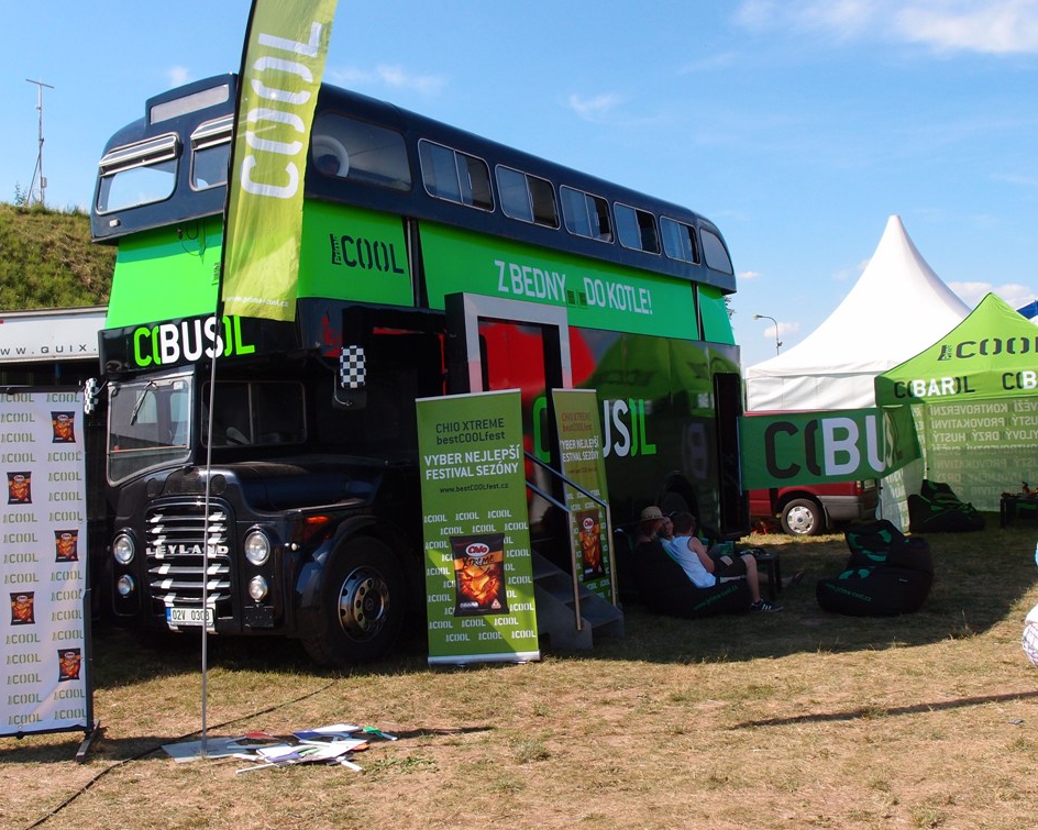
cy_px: 420
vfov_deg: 41.1
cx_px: 523
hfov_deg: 50.3
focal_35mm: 36
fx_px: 1106
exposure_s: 1/1000
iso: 125
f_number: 3.5
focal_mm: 7.41
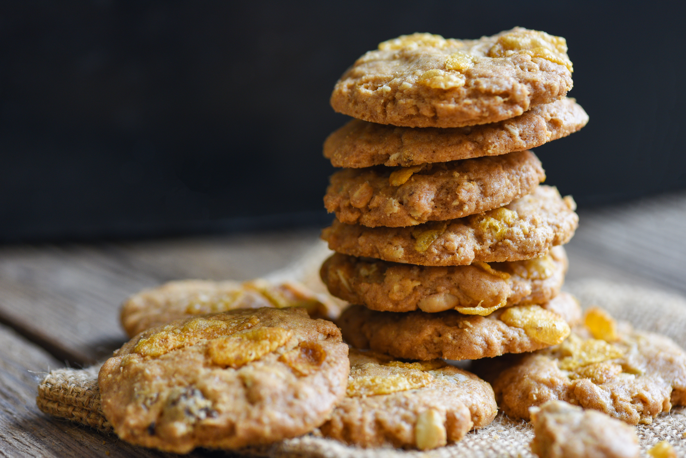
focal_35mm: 105
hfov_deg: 19.4
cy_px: 229
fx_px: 2001
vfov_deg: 13.1
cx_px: 343
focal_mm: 105
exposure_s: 1/100
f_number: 6.3
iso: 400
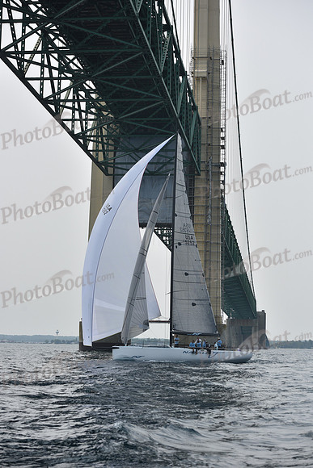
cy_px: 234
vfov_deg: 28.8
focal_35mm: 70
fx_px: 912
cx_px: 156
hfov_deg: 19.5
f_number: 5
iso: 250
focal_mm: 70
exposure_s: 1/3200
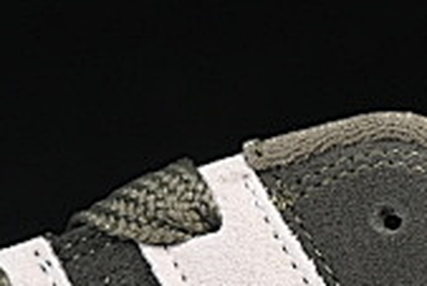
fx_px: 5698
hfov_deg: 4.3
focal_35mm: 480
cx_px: 172
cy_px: 278
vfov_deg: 2.9
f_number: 6.3
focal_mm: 50
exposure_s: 1/60
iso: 160
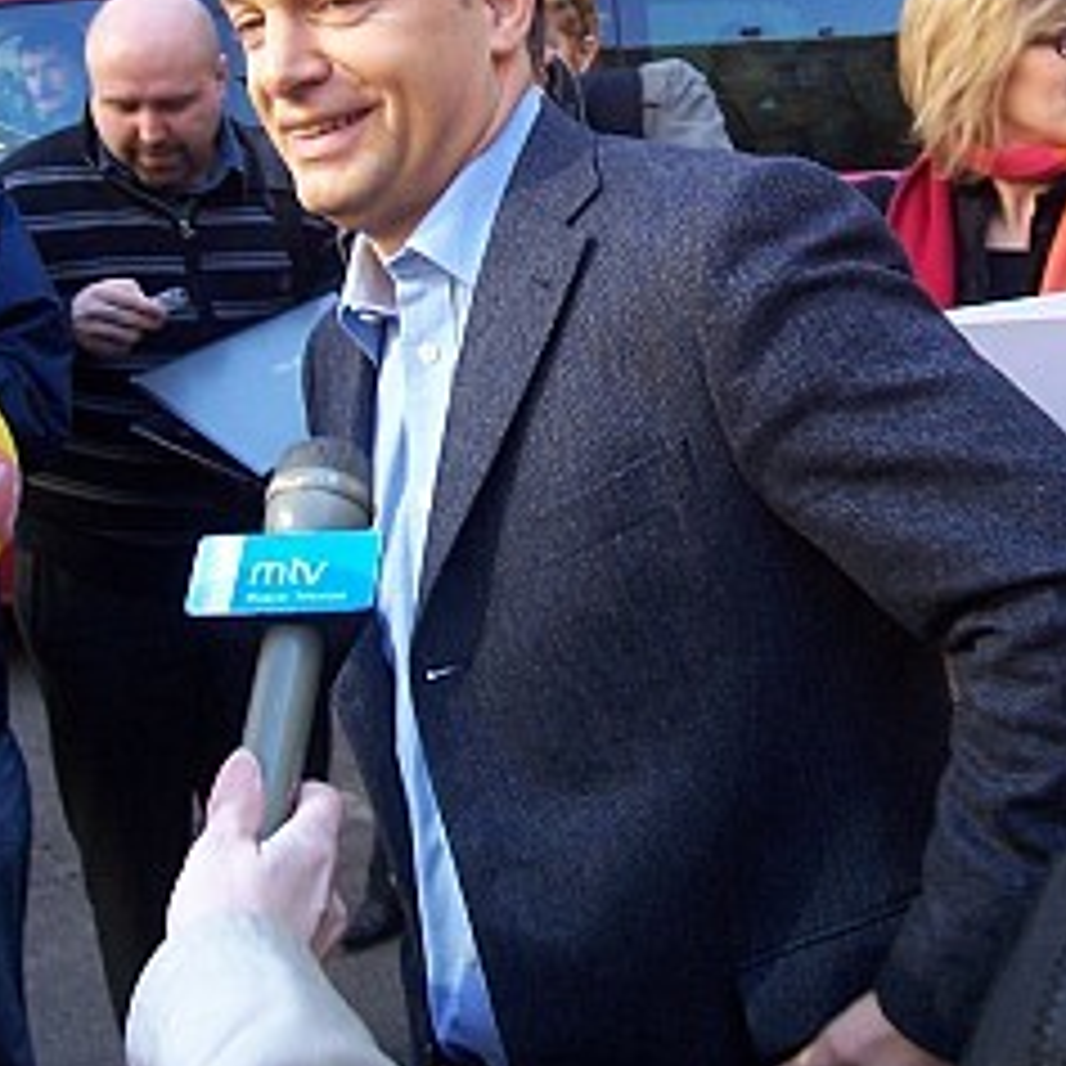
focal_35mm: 57
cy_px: 148
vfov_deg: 29.1
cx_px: 654
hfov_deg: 29.9
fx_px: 1986
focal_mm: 5.6
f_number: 2.7
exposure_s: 1/125
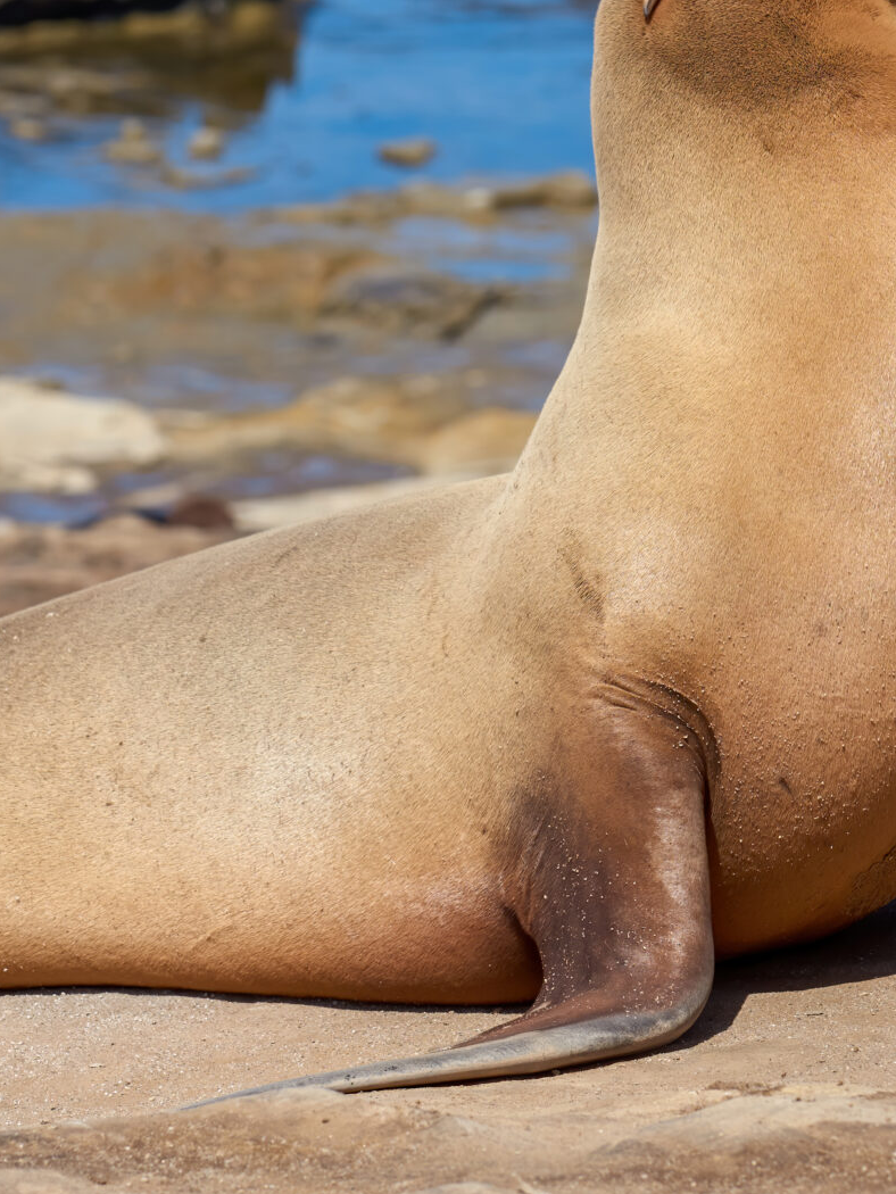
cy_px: 270
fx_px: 7279
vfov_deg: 9.4
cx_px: 415
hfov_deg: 7.0
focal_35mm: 211
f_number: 7.1
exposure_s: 1/640
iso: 100
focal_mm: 90
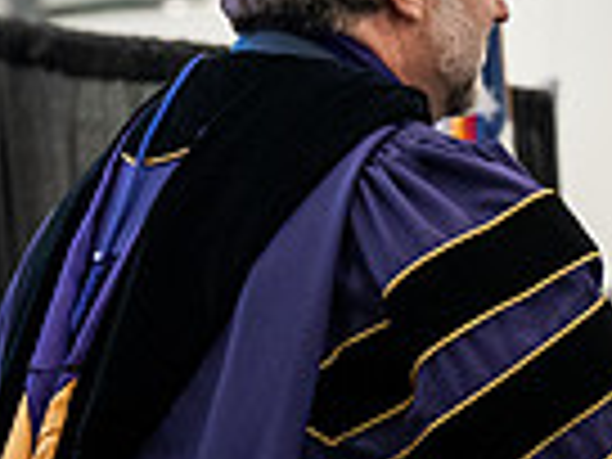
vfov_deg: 4.2
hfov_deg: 5.6
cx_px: 702
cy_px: 403
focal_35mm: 352
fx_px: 6223
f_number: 4.5
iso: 4000
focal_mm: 86
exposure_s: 1/200
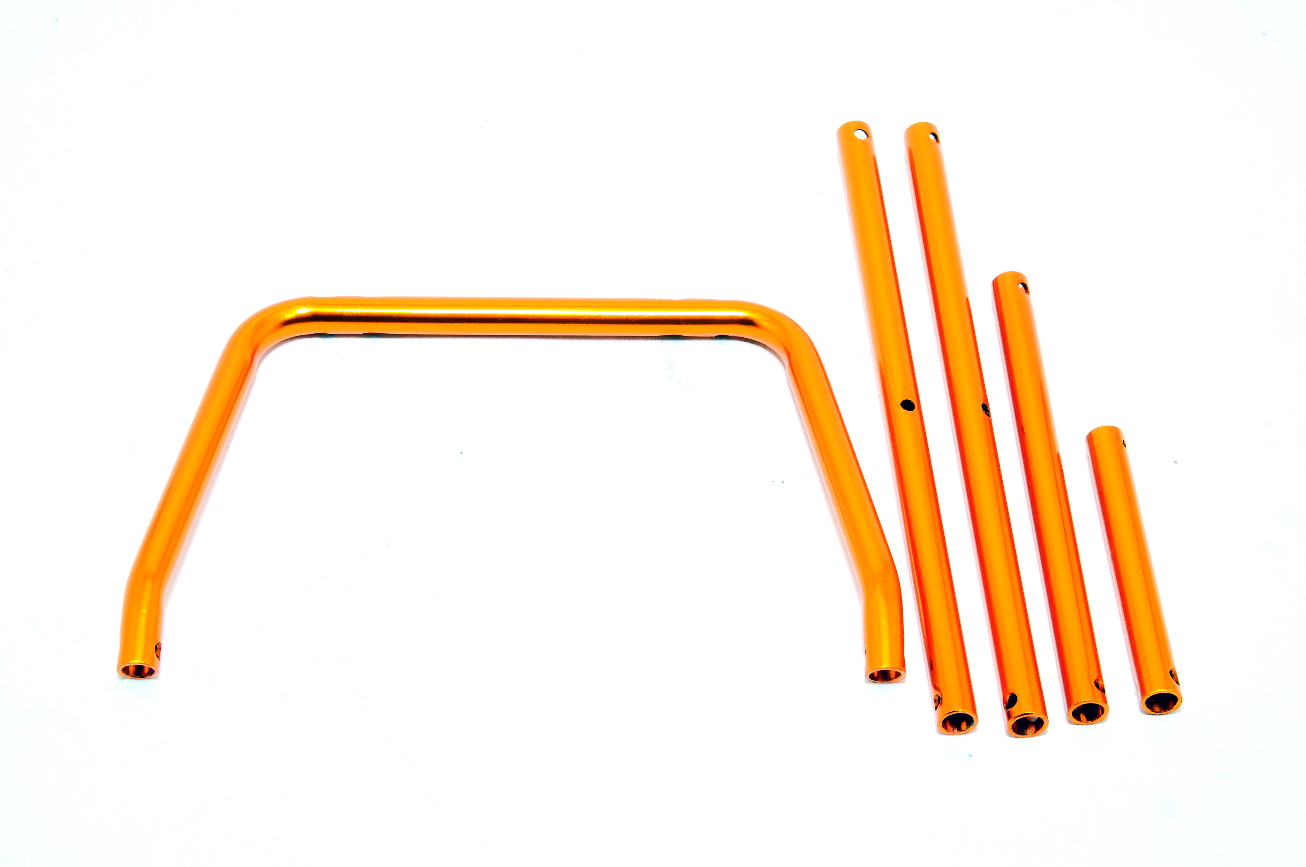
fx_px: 3533
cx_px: 653
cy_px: 434
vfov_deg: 14.0
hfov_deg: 20.9
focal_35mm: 98
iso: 400
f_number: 20
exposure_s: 1/60
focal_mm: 65
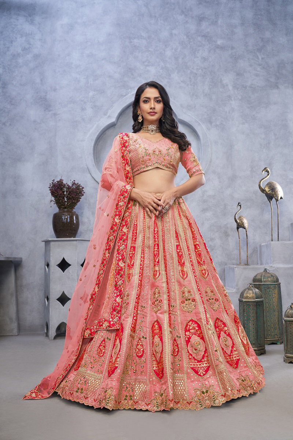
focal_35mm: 34
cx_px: 146
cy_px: 220
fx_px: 415
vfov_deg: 55.8
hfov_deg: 38.9
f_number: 5
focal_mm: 34
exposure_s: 1/160
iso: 640
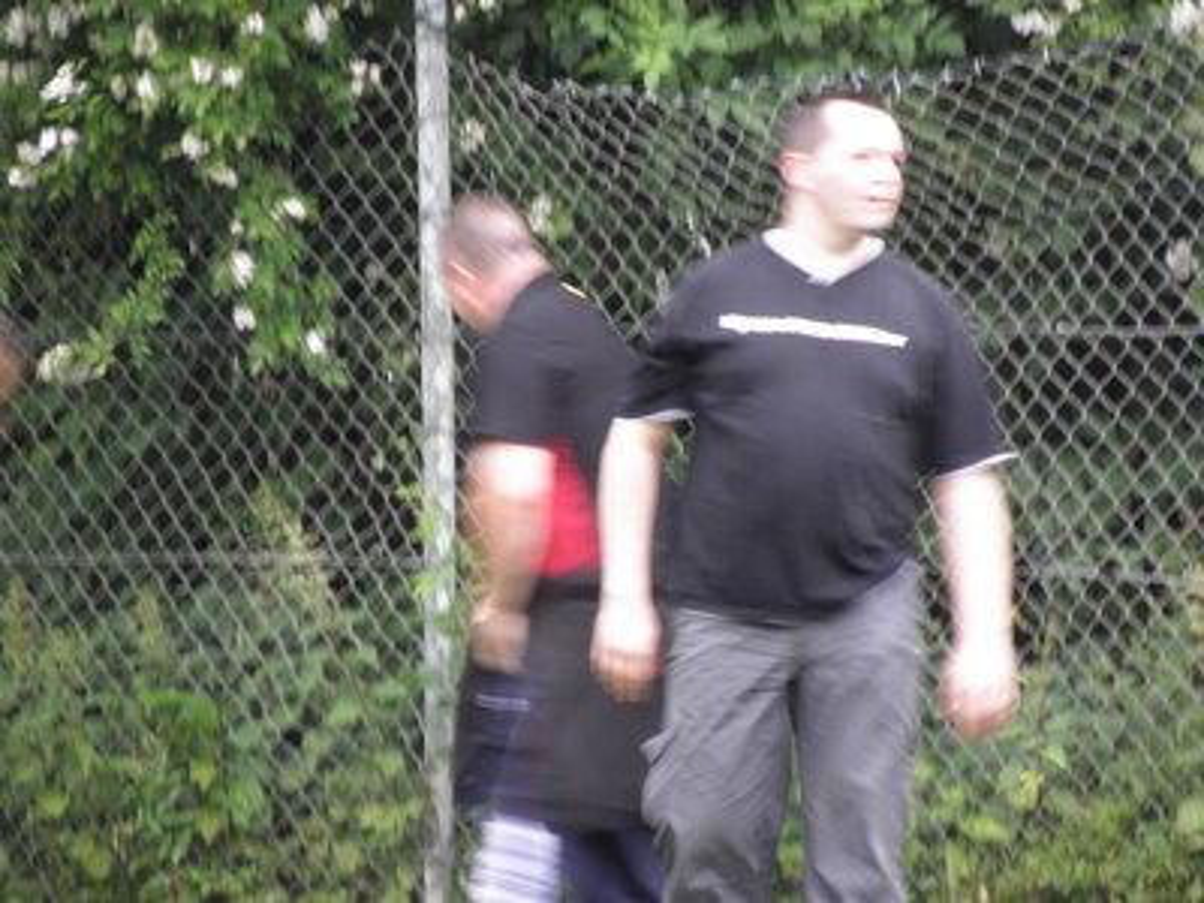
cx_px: 602
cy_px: 452
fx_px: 18608
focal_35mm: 535
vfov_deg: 2.8
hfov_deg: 3.7
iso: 125
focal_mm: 95.26
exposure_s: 1/10
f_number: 5
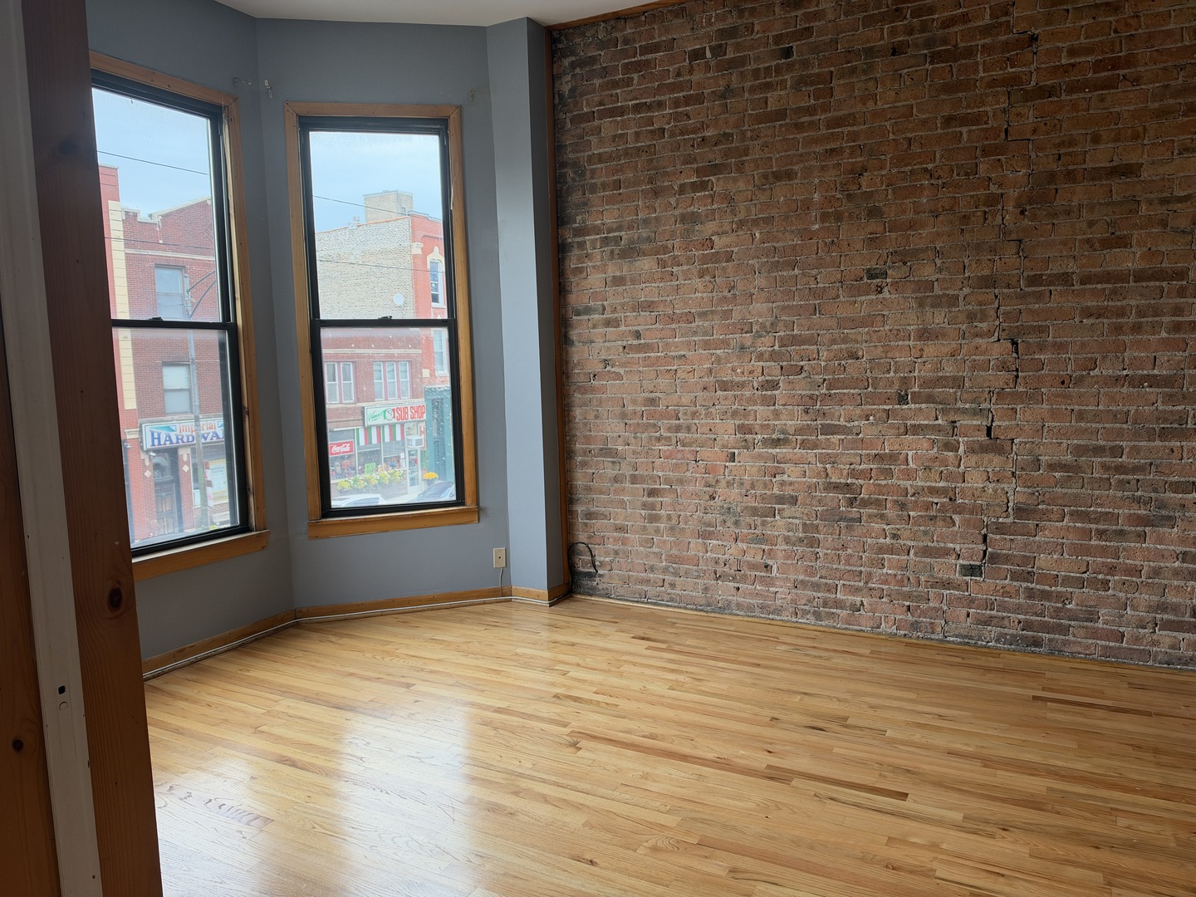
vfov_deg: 56.8
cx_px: 598
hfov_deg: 71.6
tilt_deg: -5.6
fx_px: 829
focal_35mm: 24
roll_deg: +1.9
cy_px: 448
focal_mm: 6.93
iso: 100
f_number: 1.8
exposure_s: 1/124
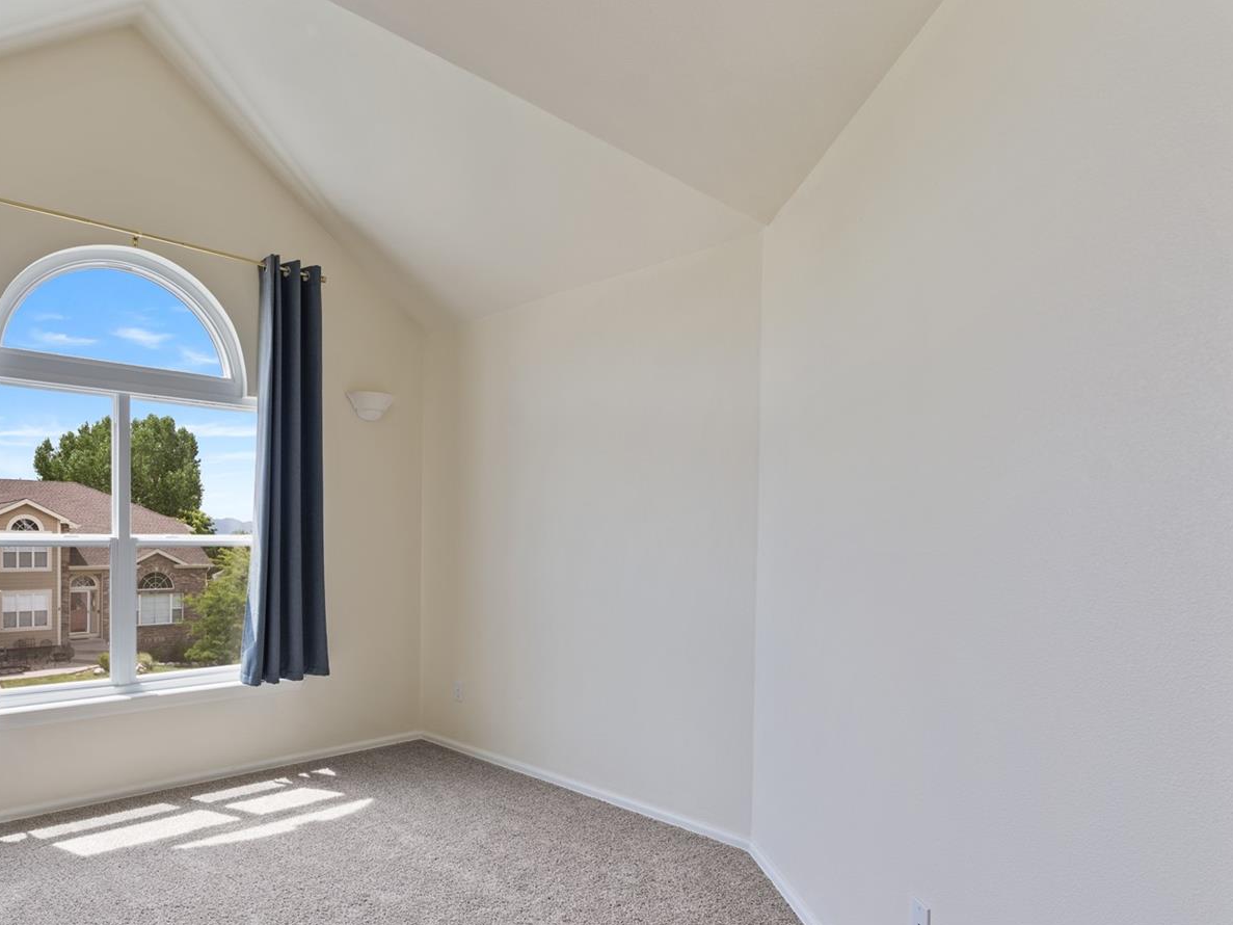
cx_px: 435
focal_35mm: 21
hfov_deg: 75.9
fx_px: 764
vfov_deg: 61.9
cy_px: 544
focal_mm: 10.9
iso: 125
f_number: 9
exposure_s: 1/5
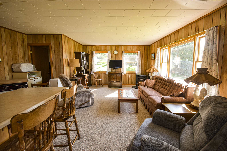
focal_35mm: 15
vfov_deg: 77.3
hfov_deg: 100.4
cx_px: 114
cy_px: 76
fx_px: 95
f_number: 4.5
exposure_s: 1/30
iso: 220
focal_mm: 10
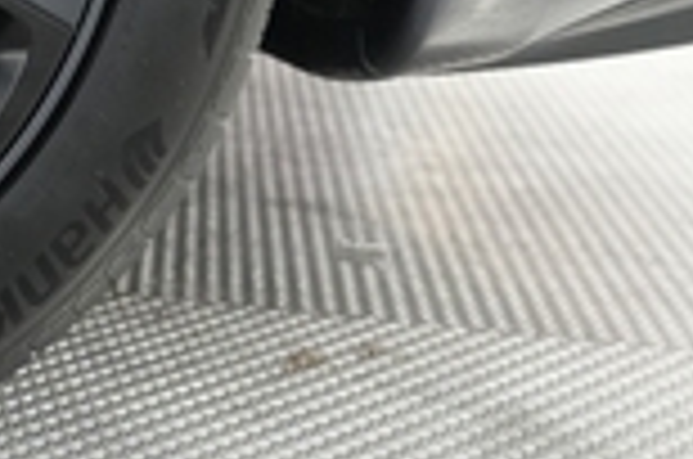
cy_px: -189
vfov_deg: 13.0
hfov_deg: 17.8
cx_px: -414
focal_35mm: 100
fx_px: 1921
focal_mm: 24
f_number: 2.8
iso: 6400
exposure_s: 1/160
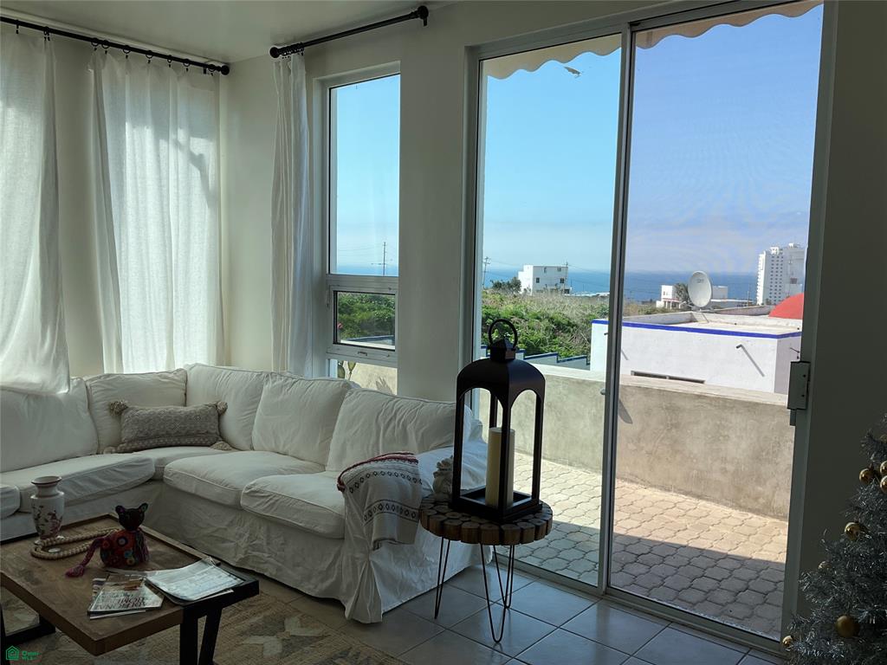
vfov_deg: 48.2
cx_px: 444
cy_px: 332
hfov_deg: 61.7
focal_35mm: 29
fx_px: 743
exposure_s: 1/1342
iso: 25
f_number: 1.8
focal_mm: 3
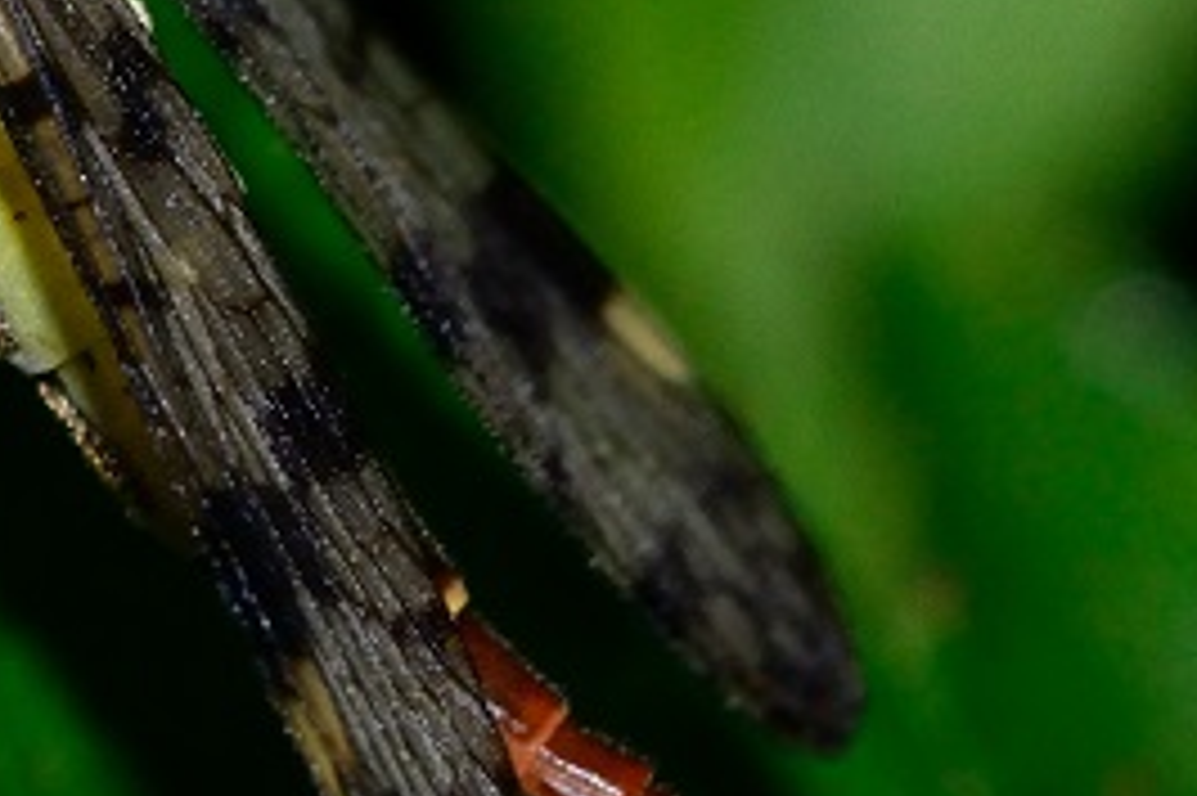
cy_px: -468
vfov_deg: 2.8
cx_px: -716
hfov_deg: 4.2
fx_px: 16279
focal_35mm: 490
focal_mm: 85
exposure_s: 1/125
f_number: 18
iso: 800
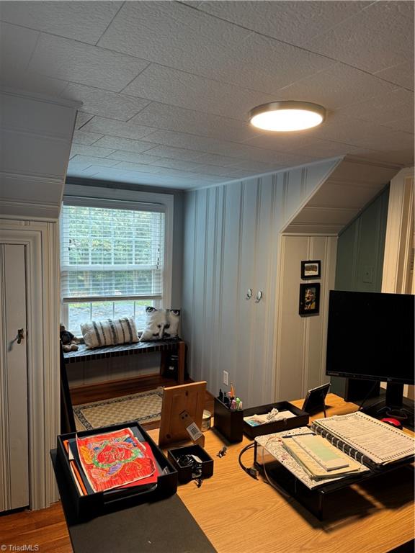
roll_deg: -1.7
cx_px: 208
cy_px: 276
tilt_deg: -7.1
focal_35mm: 24
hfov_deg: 56.8
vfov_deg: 71.6
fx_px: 384
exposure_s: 1/60
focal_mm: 6.76
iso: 160
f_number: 1.78
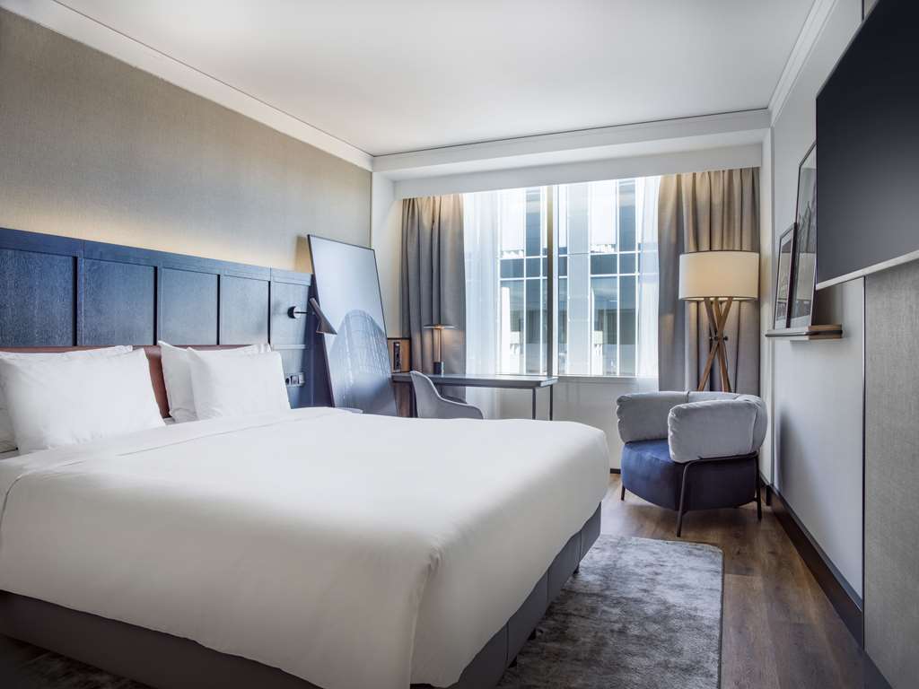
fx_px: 611
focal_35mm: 23
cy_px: 344
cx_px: 460
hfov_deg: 73.9
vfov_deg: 58.9
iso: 100
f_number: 8
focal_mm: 35
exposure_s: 1/3.33
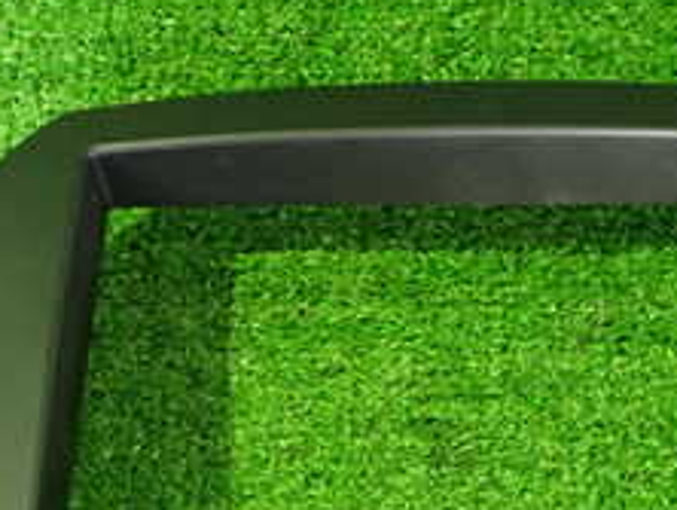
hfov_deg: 24.0
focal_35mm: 81
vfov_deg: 17.8
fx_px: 1586
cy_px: 522
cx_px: 467
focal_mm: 5.4
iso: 800
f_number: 2.3
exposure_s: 1/25
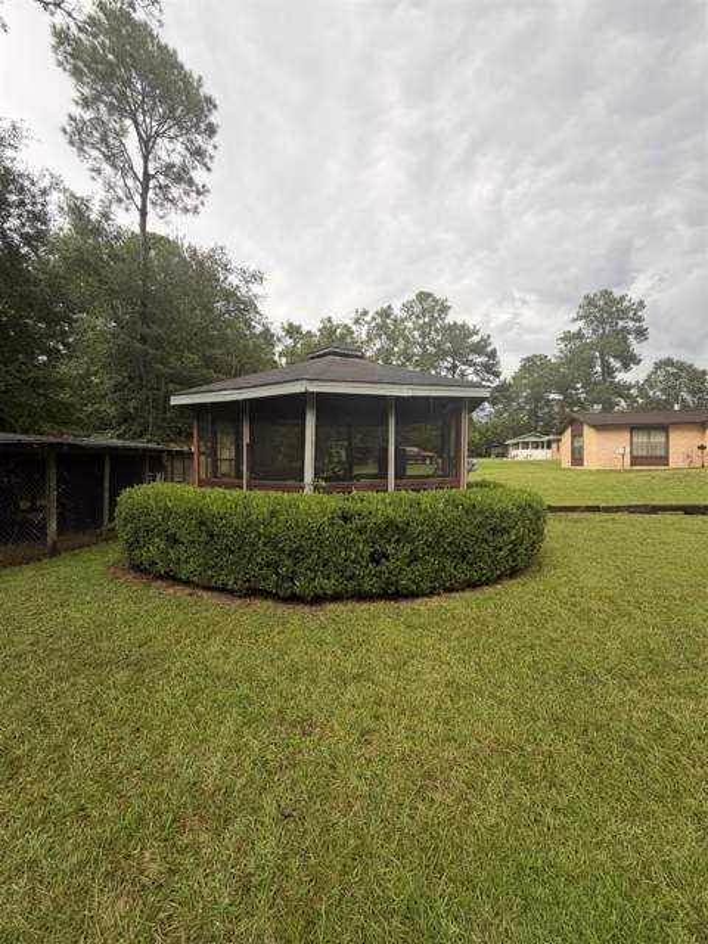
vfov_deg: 102.1
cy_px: 472
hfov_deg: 85.7
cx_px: 354
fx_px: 382
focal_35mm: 14
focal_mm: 2.22
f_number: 2.2
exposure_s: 1/216
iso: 40
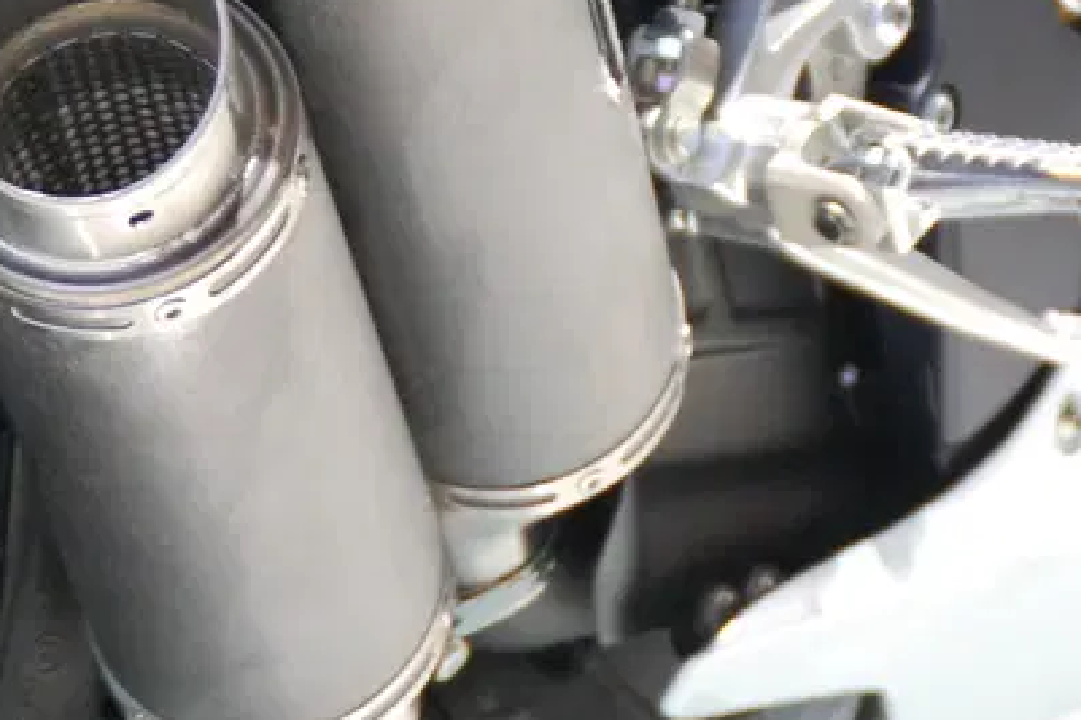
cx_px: 1038
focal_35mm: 386
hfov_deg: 5.3
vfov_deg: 3.5
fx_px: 11585
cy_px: -213
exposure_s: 1/50
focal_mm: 86
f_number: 5.6
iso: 800
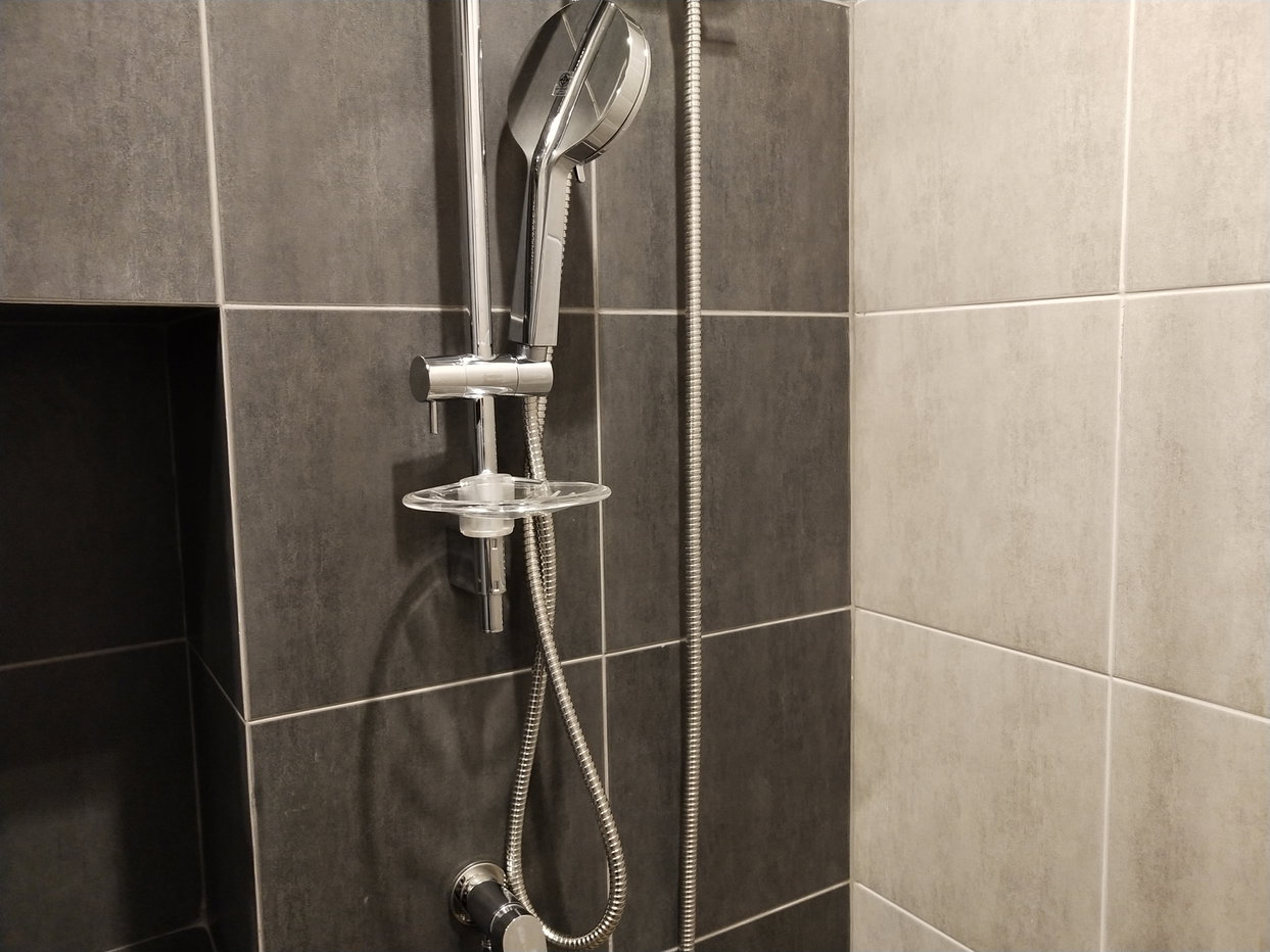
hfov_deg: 60.0
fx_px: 1101
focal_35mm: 30
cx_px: 635
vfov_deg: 46.8
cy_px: 476
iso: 469
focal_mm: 3.95
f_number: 1.8
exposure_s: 1/50
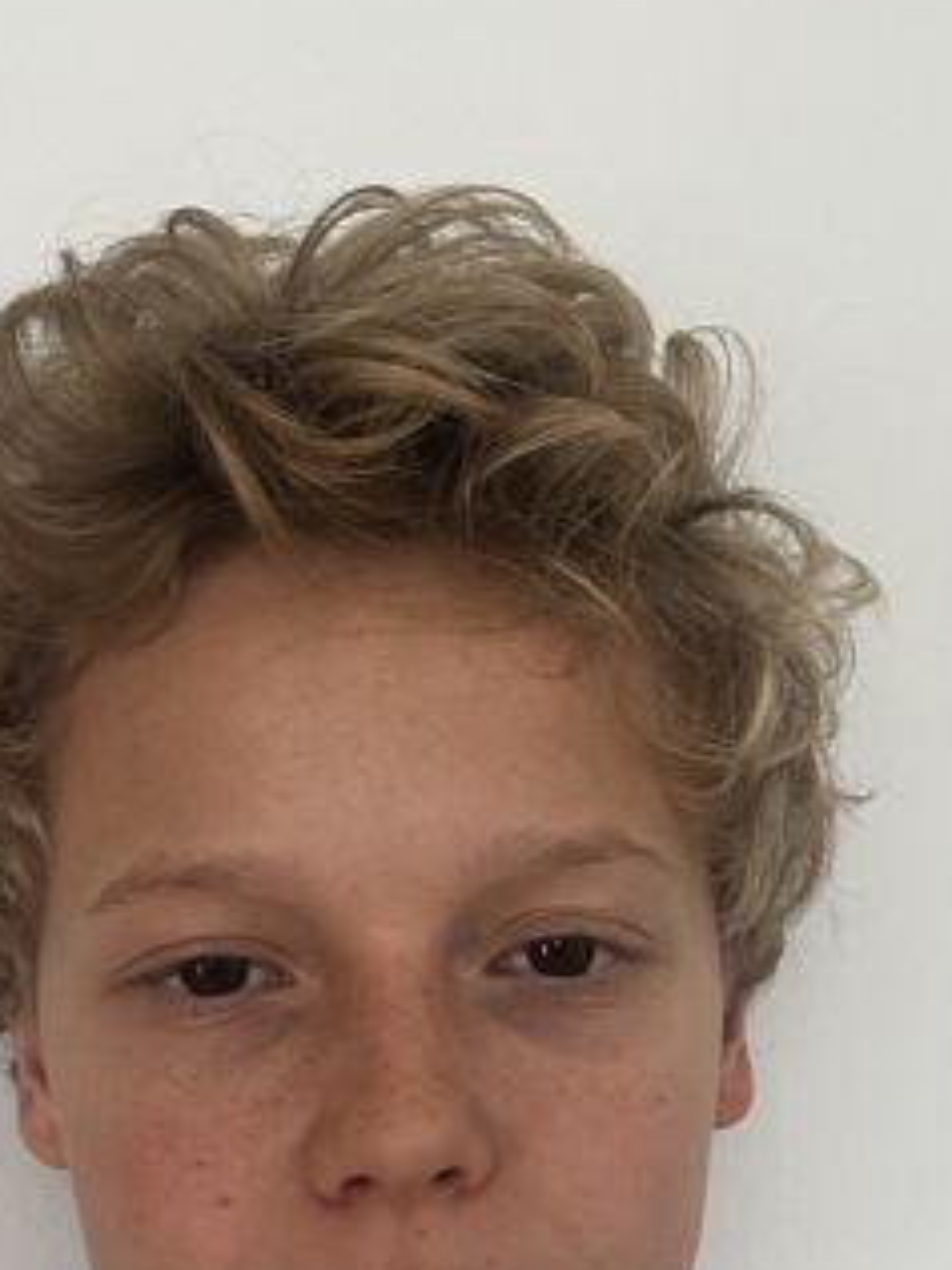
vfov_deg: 33.1
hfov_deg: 25.6
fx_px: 2090
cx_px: 426
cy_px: 957
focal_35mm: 57
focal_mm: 2.69
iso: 40
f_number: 1.9
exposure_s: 1/121
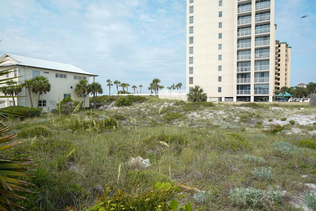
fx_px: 211
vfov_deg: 53.2
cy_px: 106
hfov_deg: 73.7
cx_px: 158
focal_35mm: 24
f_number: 8
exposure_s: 1/100
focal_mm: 24
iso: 100
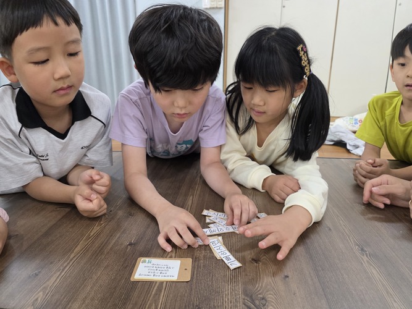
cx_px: 206
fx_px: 274
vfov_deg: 58.9
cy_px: 154
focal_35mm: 23
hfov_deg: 73.9
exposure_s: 1/120
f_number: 1.7
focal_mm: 6.3
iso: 400
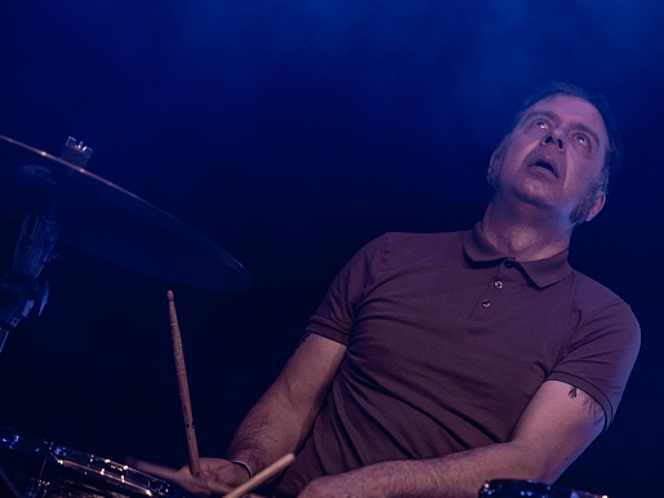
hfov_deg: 8.5
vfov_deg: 6.3
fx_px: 4488
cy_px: 294
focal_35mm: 234
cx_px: 463
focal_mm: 116
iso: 1600
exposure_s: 1/100
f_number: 2.8
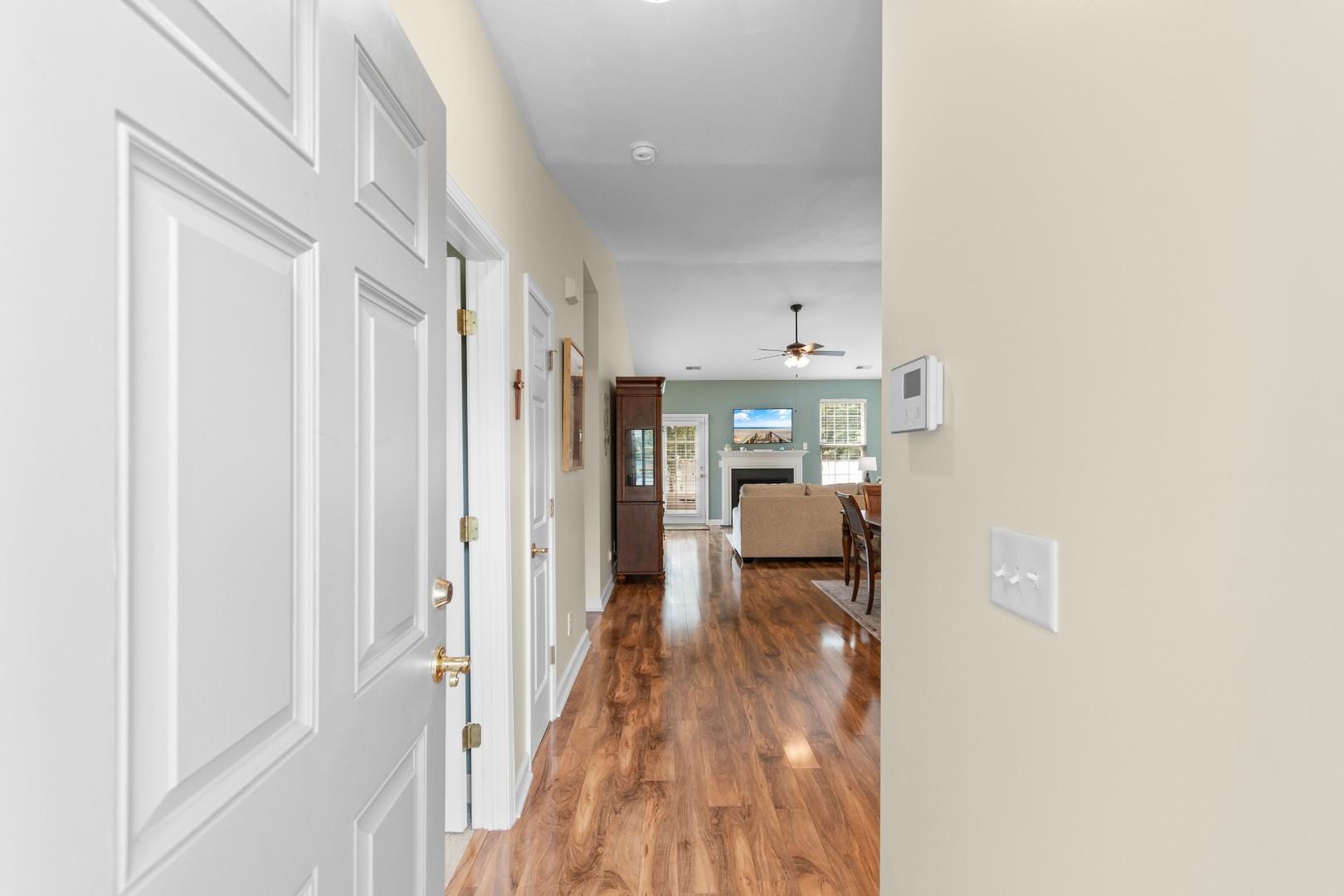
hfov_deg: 100.4
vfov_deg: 77.3
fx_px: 560
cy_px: 448
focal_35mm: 15
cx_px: 672
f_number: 4.5
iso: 100
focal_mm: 10
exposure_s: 1/6
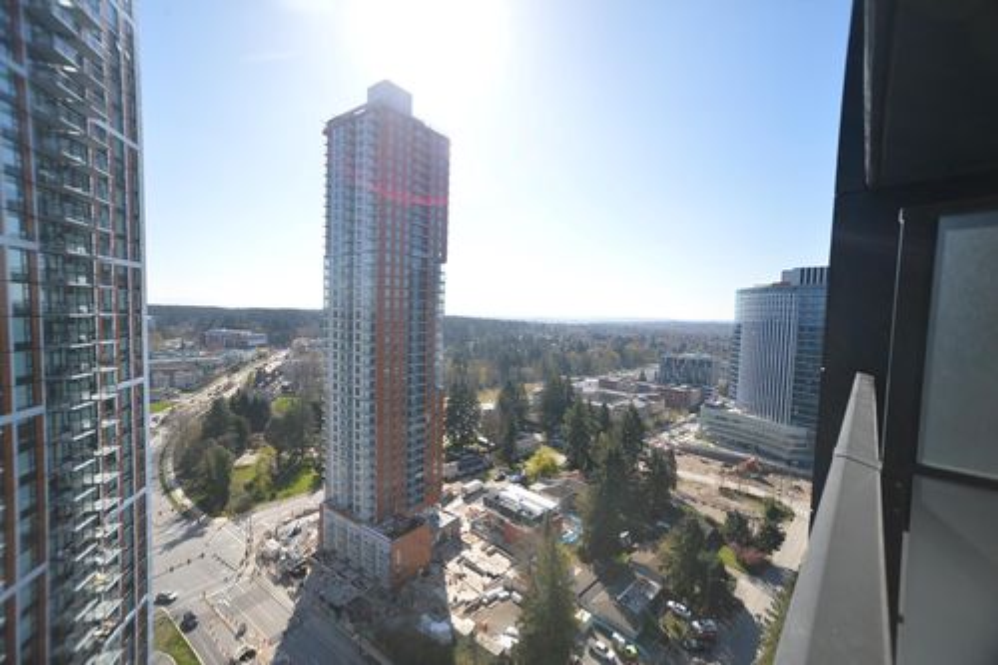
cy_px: 332
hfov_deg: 104.3
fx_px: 388
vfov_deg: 81.2
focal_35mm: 14
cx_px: 499
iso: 200
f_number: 5
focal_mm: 14
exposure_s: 1/640
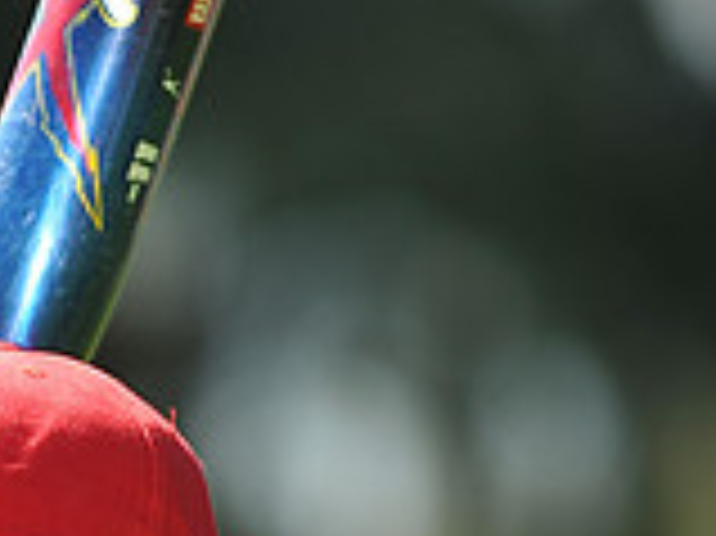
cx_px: 9
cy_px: 784
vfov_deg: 2.1
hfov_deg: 2.8
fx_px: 14509
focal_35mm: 702
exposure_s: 1/640
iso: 200
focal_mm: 200
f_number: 4.5
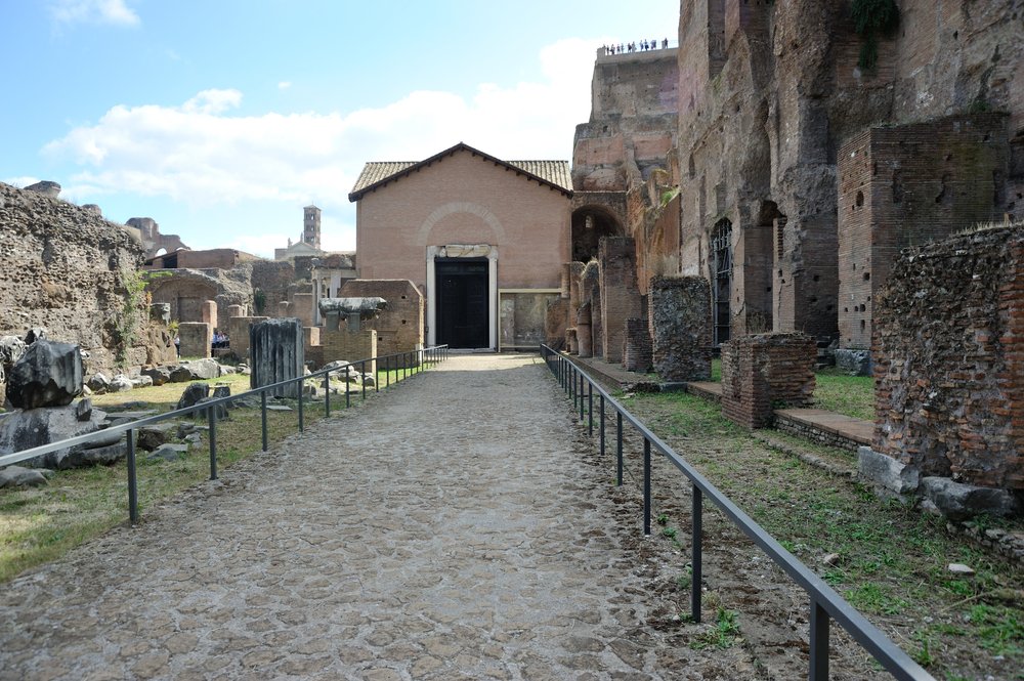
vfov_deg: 53.1
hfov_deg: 73.8
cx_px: 512
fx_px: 682
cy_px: 340
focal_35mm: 24
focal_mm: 24
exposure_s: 1/320
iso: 200
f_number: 8
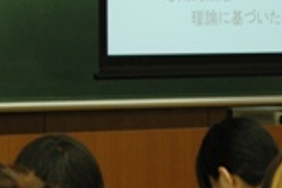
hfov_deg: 7.3
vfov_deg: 4.9
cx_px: -36
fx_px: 2191
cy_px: 18
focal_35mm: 280
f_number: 4.5
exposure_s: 1/60
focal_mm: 62
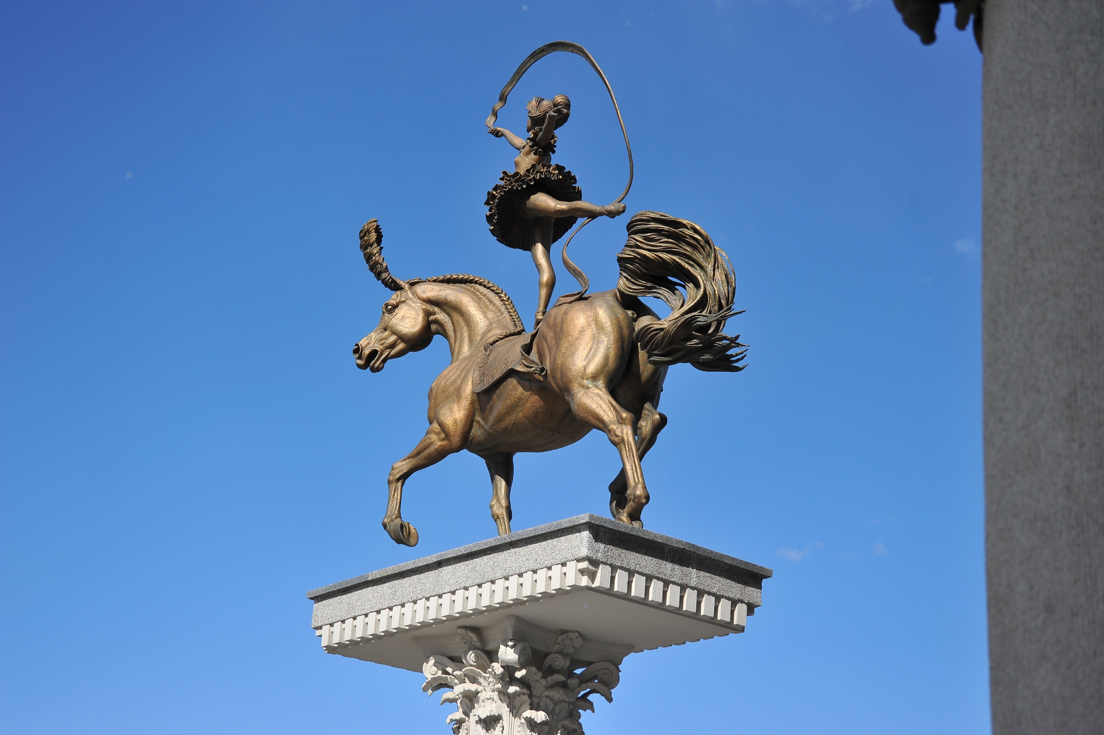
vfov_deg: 20.6
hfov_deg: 30.5
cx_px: 552
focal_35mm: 66
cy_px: 368
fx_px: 2023
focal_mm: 66
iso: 250
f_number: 7.1
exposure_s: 1/1250
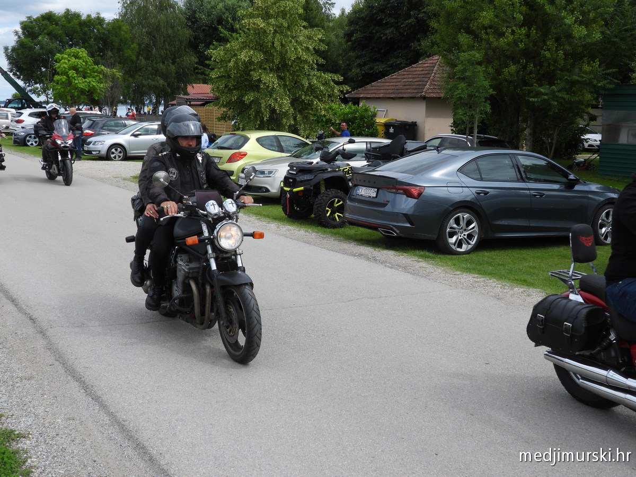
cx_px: 318
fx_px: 808
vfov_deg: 32.9
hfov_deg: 42.9
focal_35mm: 44
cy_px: 238
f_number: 3.2
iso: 100
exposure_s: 1/1000
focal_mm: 7.9
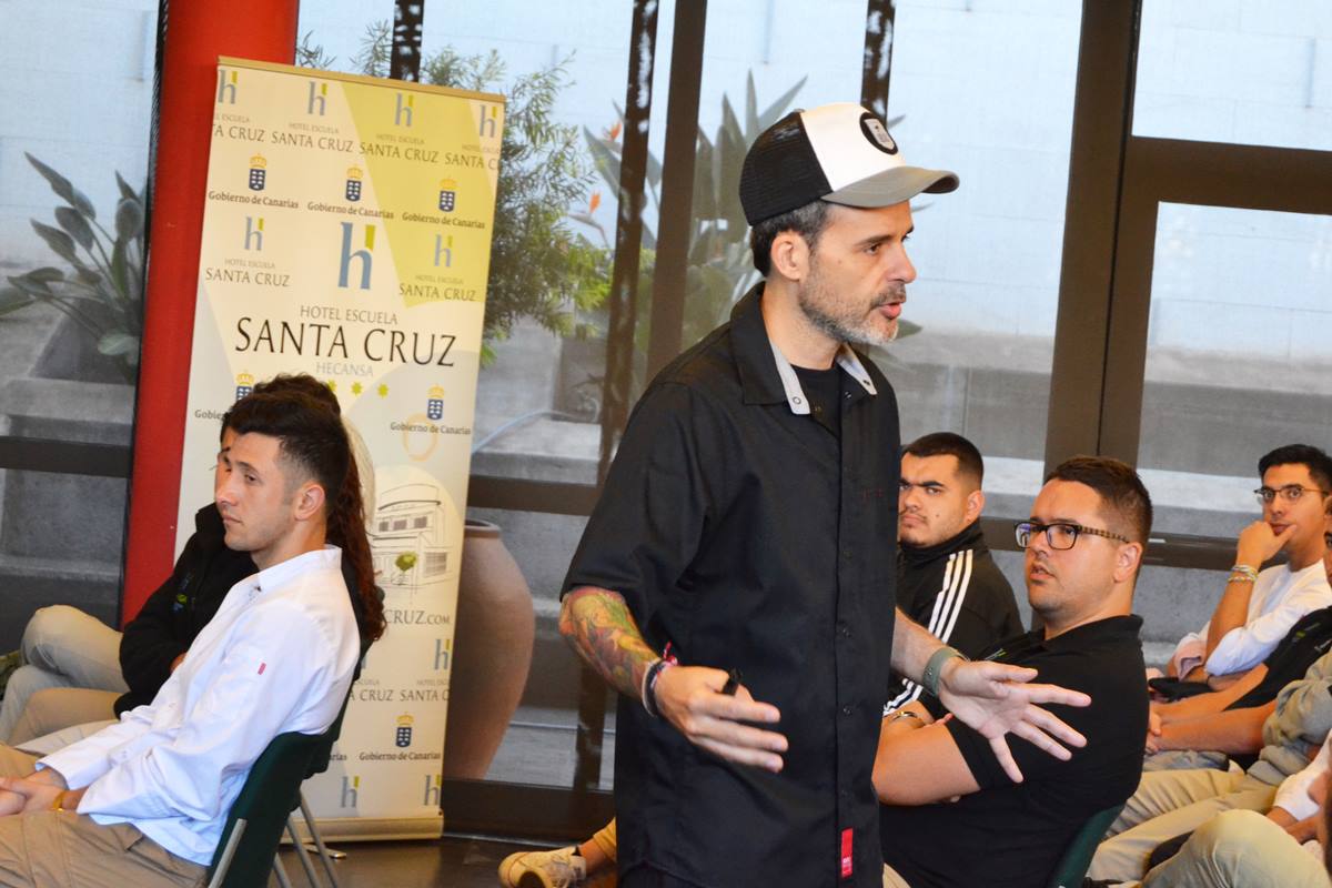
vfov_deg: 16.6
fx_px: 3052
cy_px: 444
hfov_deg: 24.6
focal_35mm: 82
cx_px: 666
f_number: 5.6
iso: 2000
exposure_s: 1/60
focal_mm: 55
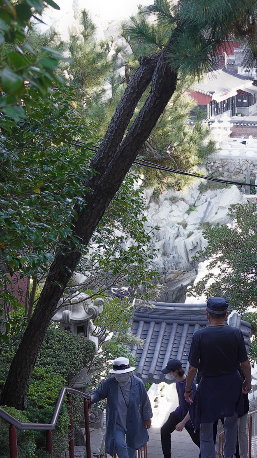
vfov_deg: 31.9
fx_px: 800
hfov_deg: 18.0
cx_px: 226
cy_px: 235
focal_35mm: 66
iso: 200
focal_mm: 35
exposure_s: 1/100
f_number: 4
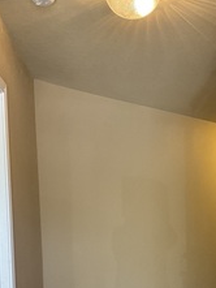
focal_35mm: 63
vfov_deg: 29.4
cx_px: 126
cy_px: 263
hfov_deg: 23.3
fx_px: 524
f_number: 1.8
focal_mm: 3
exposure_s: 1/60
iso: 100
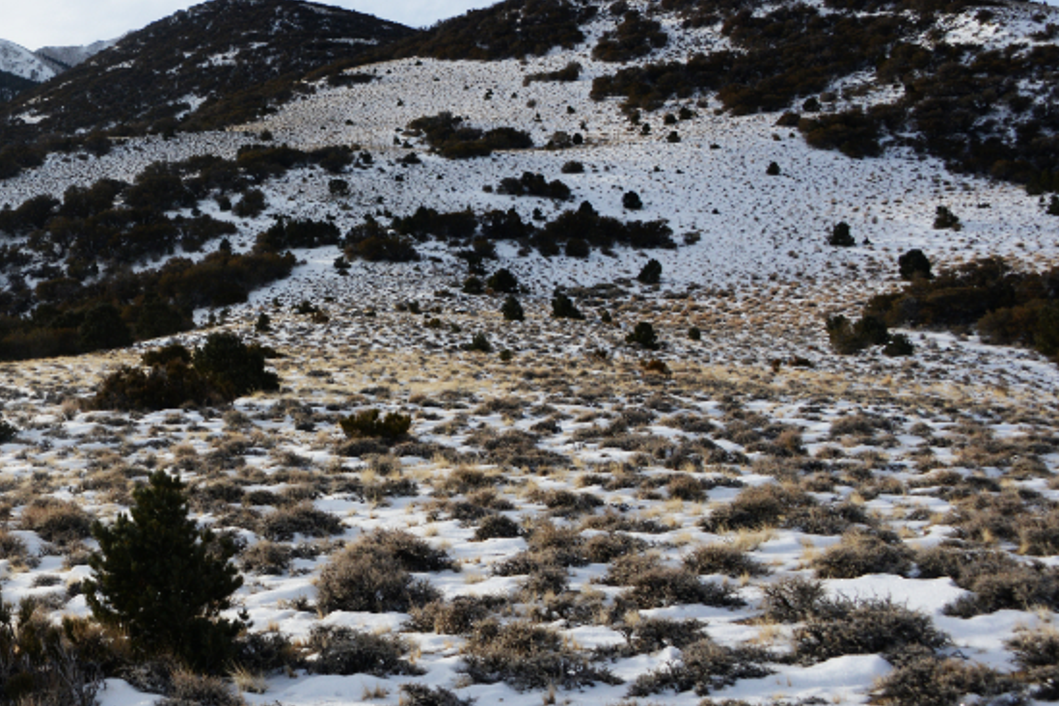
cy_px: 310
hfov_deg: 36.8
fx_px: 1500
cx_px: 139
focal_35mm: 51
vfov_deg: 26.5
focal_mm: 28
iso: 320
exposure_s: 1/1600
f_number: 6.3
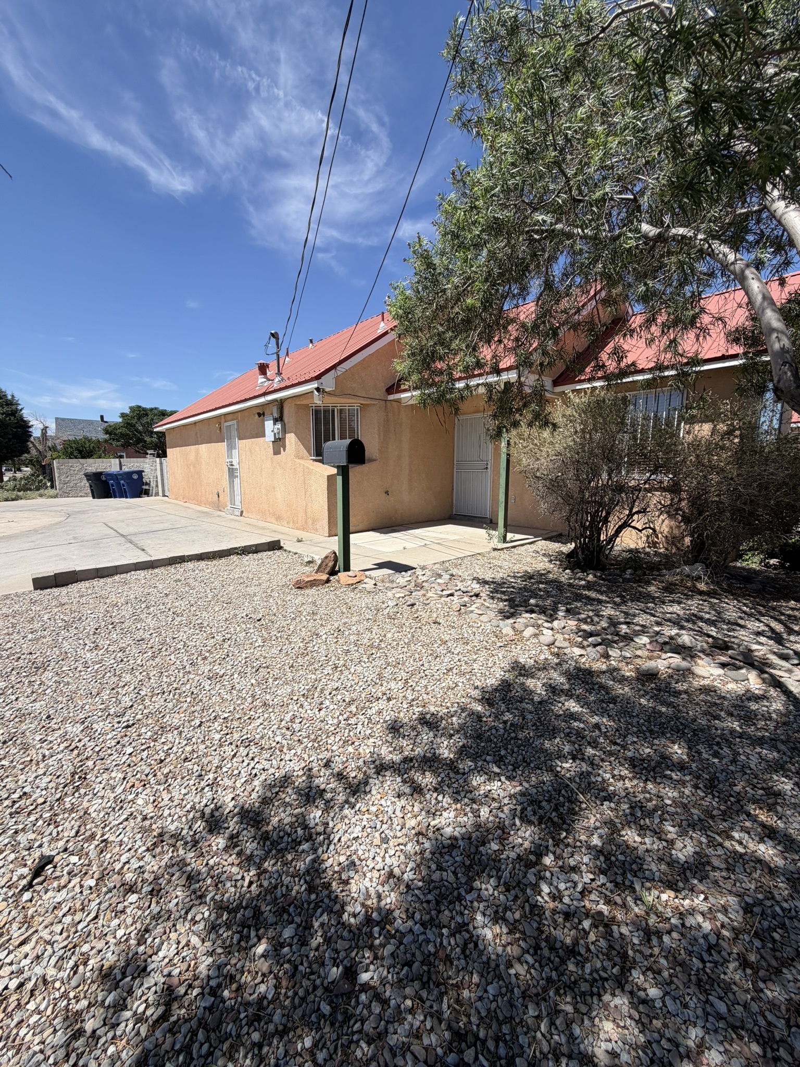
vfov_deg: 102.1
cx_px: 400
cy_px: 534
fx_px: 431
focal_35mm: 14
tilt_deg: -9.7
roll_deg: +0.6
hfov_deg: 85.7
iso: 20
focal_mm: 2.22
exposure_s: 1/770
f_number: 2.2
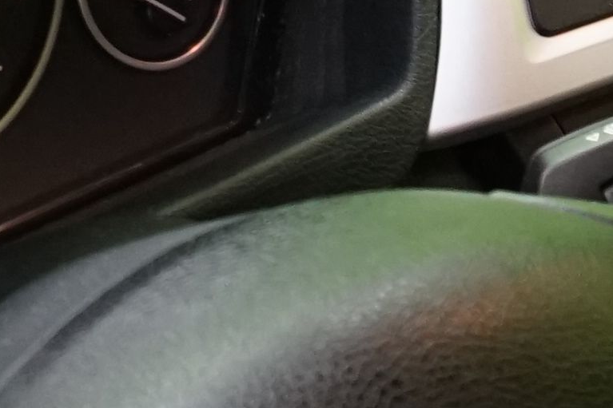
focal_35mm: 227
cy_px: 913
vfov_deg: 5.9
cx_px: 1254
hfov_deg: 8.6
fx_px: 3864
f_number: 5
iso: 2000
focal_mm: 29
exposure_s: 1/20
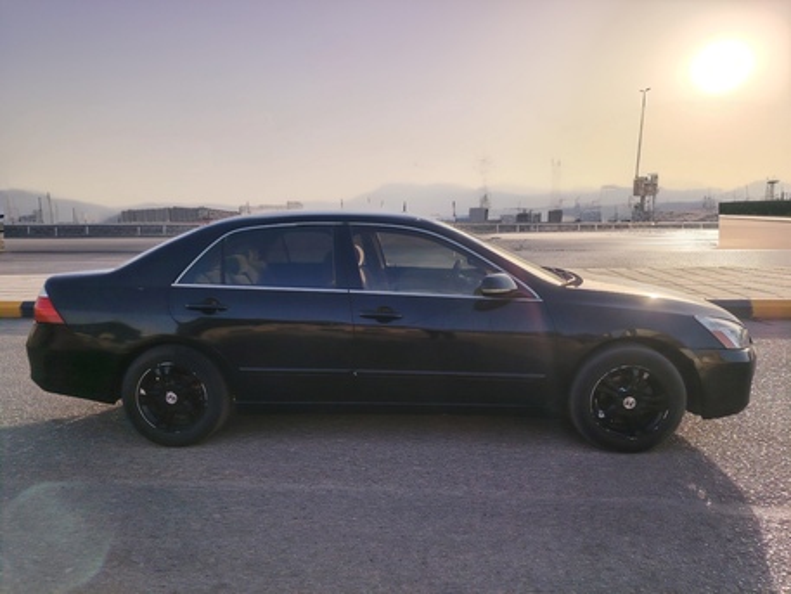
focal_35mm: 24
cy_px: 297
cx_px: 396
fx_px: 549
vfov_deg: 56.8
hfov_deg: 71.6
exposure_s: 1/1012
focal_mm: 5.25
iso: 101
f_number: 1.75
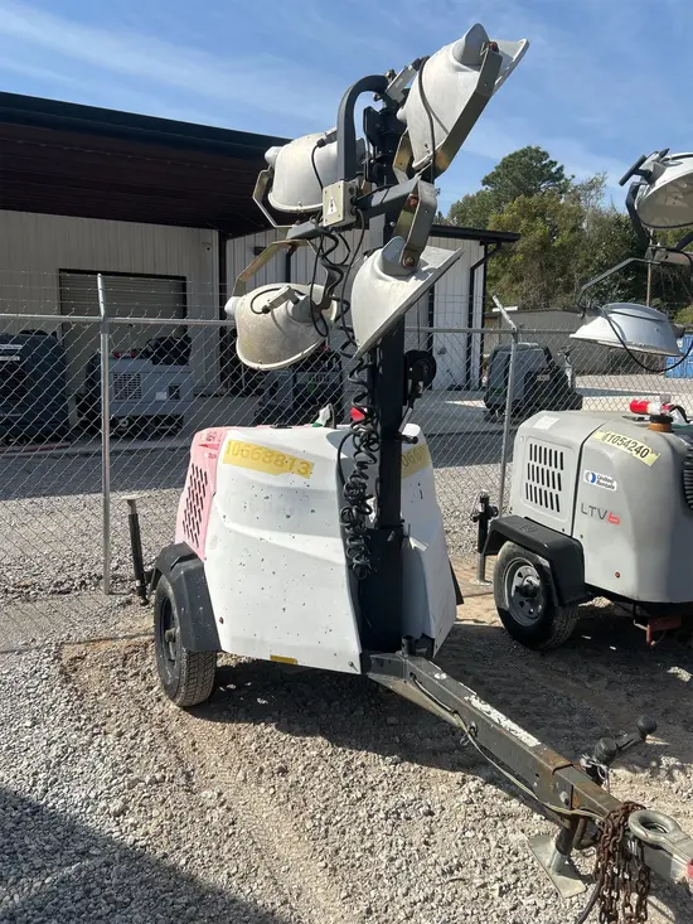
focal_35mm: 26
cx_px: 346
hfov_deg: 53.1
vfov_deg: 67.3
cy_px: 462
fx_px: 694
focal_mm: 5.7
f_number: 1.5
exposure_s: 1/4444
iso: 50
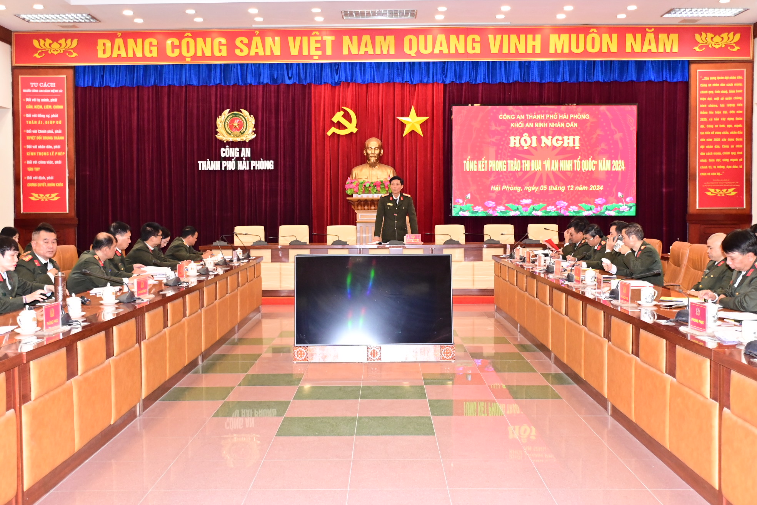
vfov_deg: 34.2
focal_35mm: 39
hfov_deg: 49.6
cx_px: 378
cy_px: 252
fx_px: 820
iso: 2500
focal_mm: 26
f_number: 3.8
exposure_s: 1/200
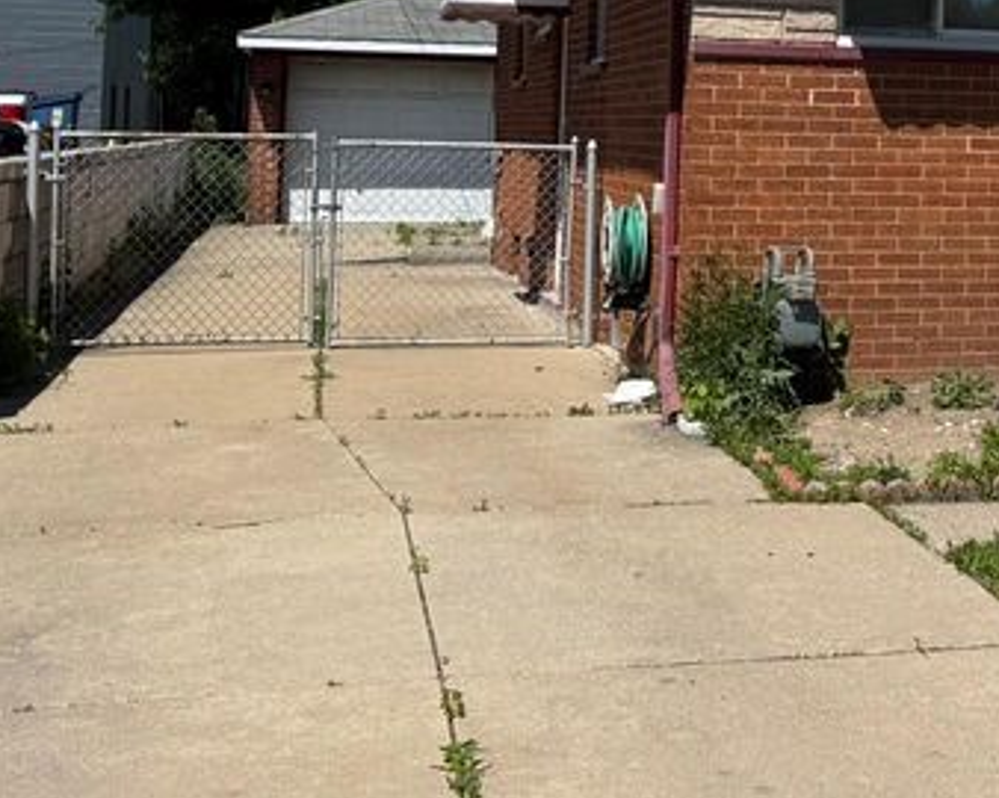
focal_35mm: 71
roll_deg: -1.4
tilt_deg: +0.6
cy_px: 65
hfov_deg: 24.8
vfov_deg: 21.0
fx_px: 2098
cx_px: 1123
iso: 80
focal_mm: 6.76
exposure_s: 1/7092
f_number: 1.78
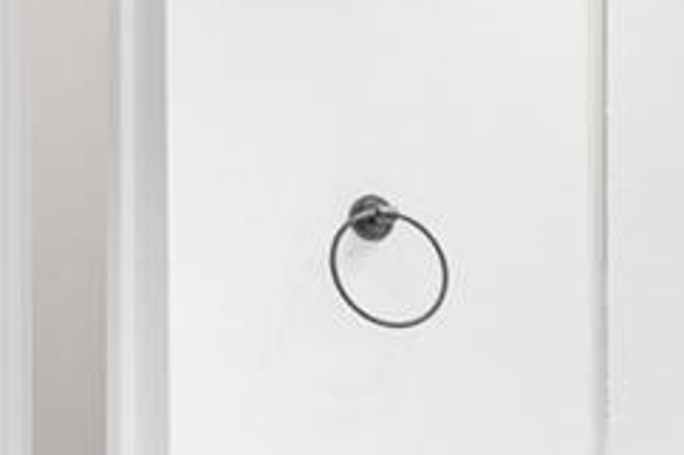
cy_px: 521
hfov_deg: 17.9
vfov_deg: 12.6
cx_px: 921
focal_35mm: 106
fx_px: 2013
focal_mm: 16
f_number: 8
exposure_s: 1/40
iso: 200
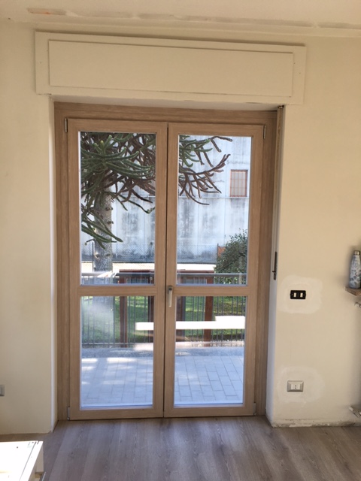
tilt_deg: -6.0
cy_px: 240
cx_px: 180
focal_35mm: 29
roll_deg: -0.8
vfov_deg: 61.7
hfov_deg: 48.2
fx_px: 403
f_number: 2.2
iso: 25
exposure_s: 1/50
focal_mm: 4.15
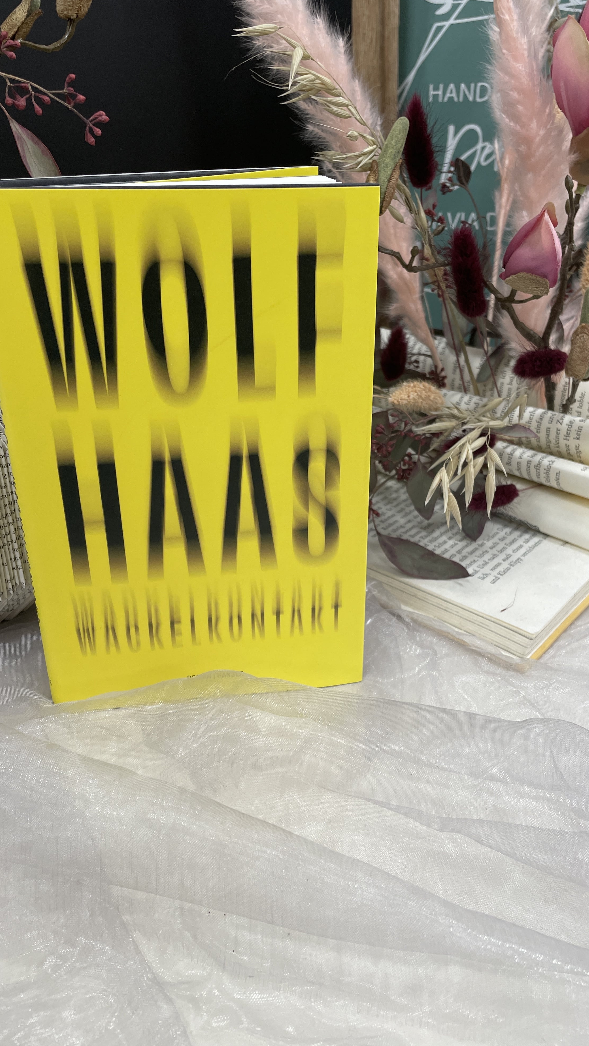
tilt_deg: -26.0
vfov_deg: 66.1
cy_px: 511
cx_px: 312
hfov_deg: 40.2
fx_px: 805
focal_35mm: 29
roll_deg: +1.6
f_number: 1.6
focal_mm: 4.2
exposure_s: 1/118
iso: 80
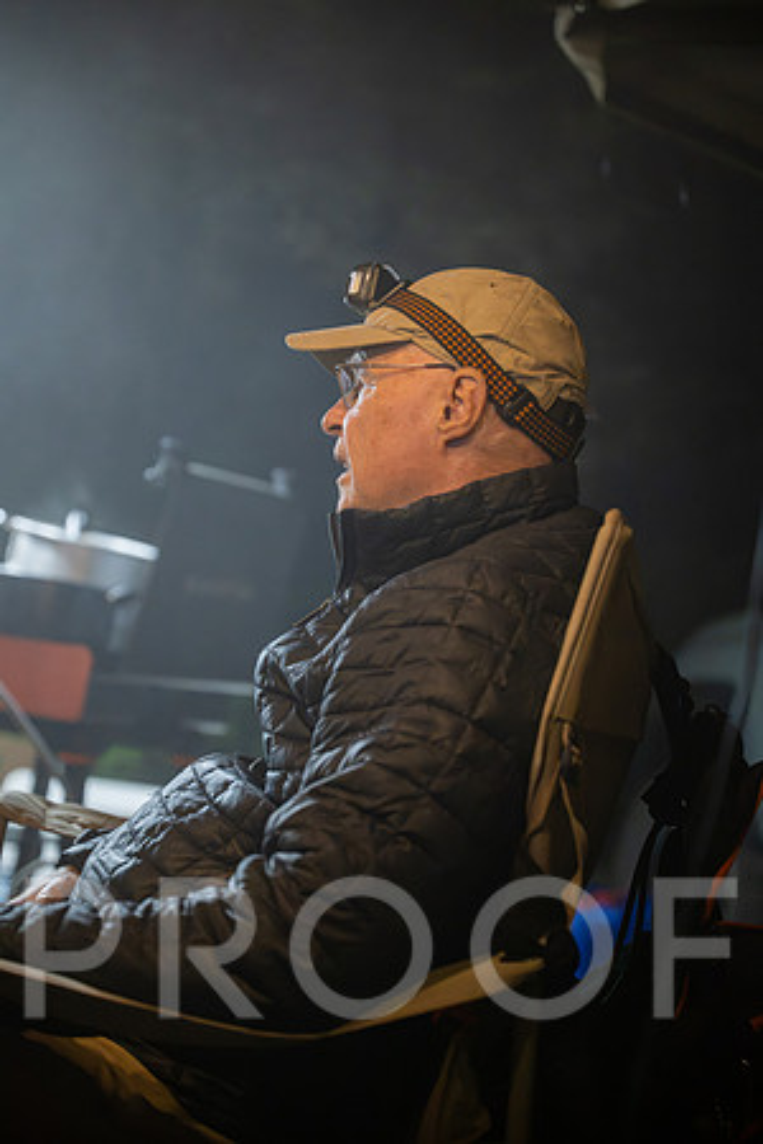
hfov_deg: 19.5
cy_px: 572
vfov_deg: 28.8
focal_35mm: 70
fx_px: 2225
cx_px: 382
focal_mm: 70
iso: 6400
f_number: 2.8
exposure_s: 1/125
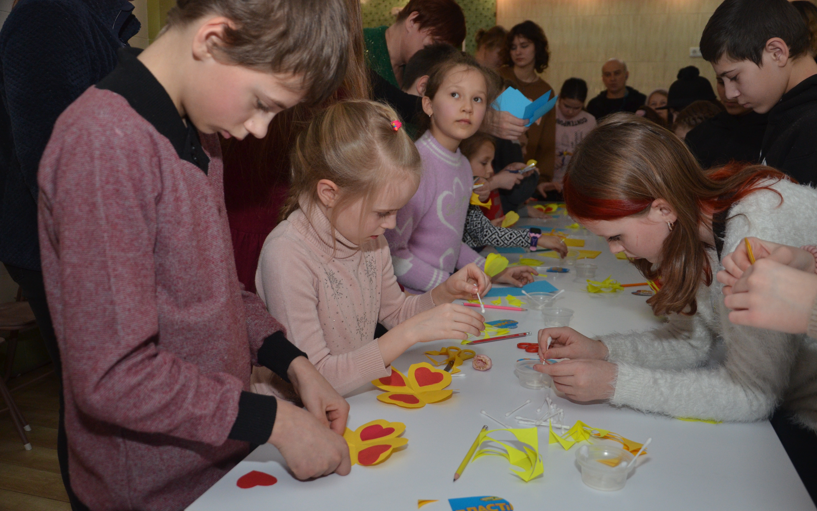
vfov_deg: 38.8
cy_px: 274
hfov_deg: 58.9
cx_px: 414
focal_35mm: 33
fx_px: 724
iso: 800
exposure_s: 1/250
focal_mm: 21
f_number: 3.8
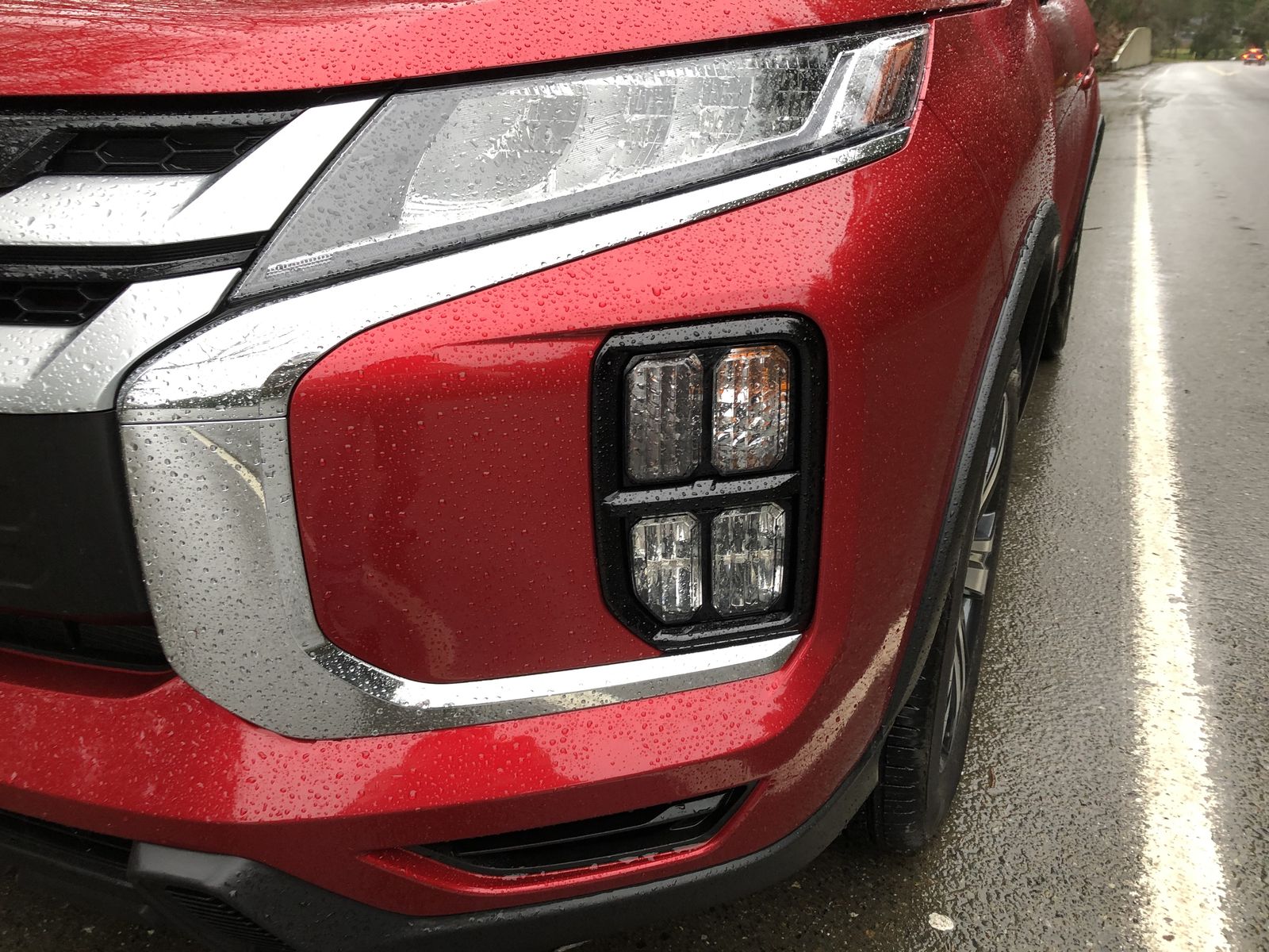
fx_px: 1026
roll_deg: -3.2
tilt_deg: -20.3
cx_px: 634
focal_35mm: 28
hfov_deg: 63.4
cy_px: 476
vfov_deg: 49.7
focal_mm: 3.99
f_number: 1.8
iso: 32
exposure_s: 1/24
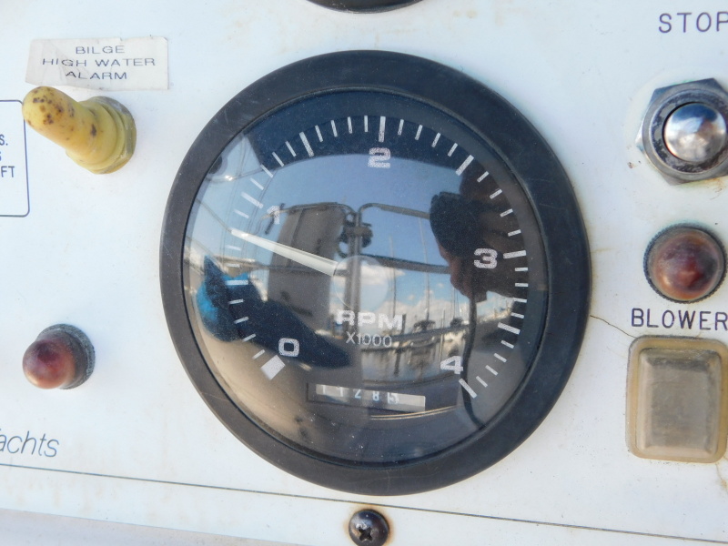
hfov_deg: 42.1
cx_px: 364
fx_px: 946
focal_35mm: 45
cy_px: 273
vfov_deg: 32.2
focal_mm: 8
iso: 125
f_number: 3.7
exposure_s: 1/125
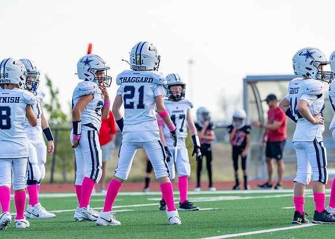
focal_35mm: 336
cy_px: 120
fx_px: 3199
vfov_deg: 4.3
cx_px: 168
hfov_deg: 6.0
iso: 500
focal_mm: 321
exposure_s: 1/1250
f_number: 5.6
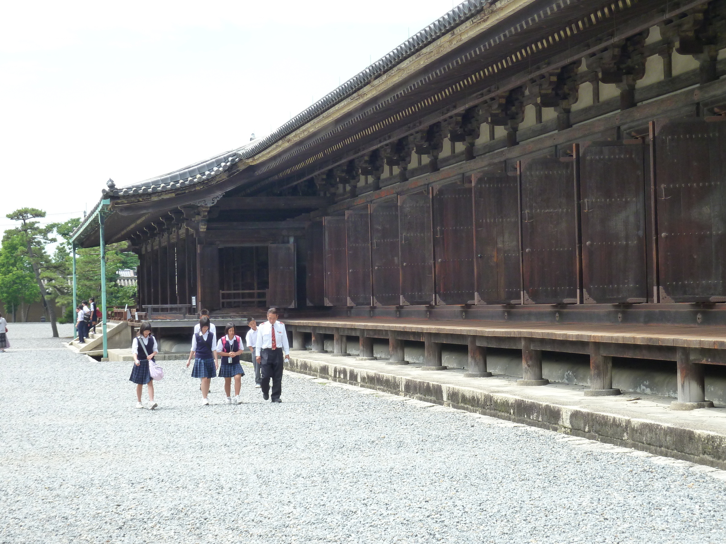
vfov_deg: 20.4
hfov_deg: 27.0
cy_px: 272
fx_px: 1510
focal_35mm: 72
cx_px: 363
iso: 125
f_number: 4.1
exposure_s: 1/250
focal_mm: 11.9
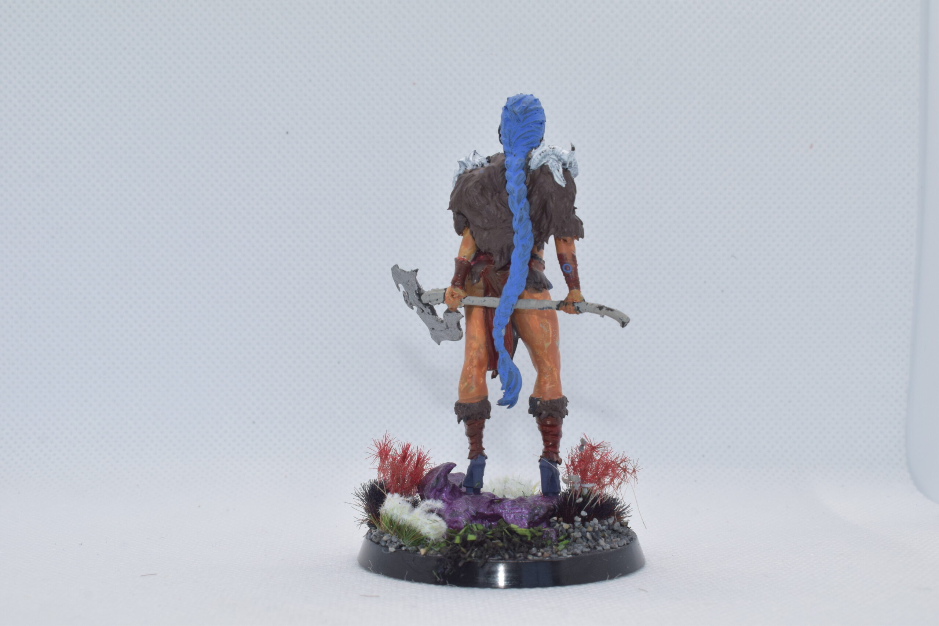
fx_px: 1330
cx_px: 470
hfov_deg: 38.9
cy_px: 313
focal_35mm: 51
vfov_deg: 26.5
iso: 800
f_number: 14
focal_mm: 34
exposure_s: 1/125
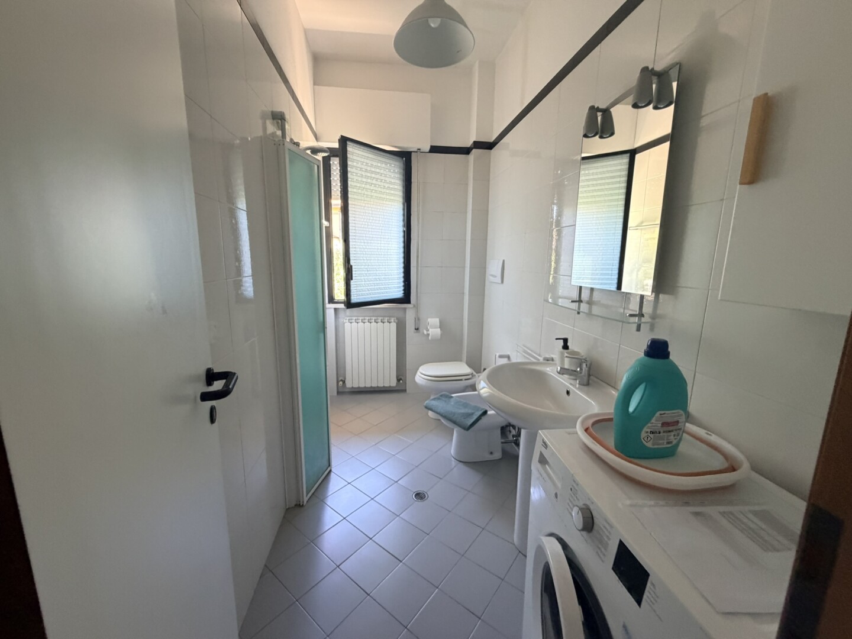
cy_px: 320
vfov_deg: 85.7
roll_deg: -1.0
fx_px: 345
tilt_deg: -6.8
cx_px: 426
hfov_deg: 102.1
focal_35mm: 14
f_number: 2.2
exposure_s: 1/67
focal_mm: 2.22
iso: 320
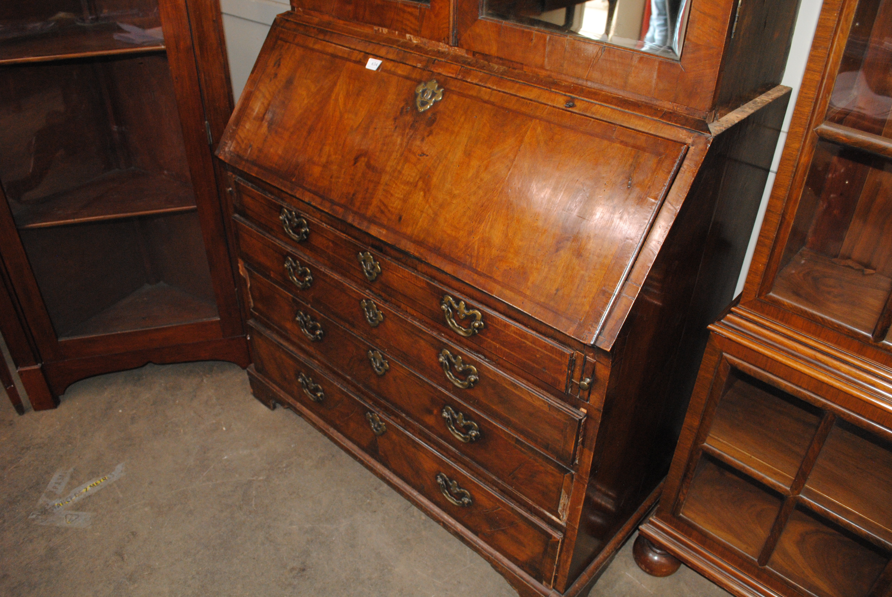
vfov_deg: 48.0
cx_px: 446
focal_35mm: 27
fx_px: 670
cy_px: 298
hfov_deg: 67.3
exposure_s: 1/60
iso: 800
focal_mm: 18
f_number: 5
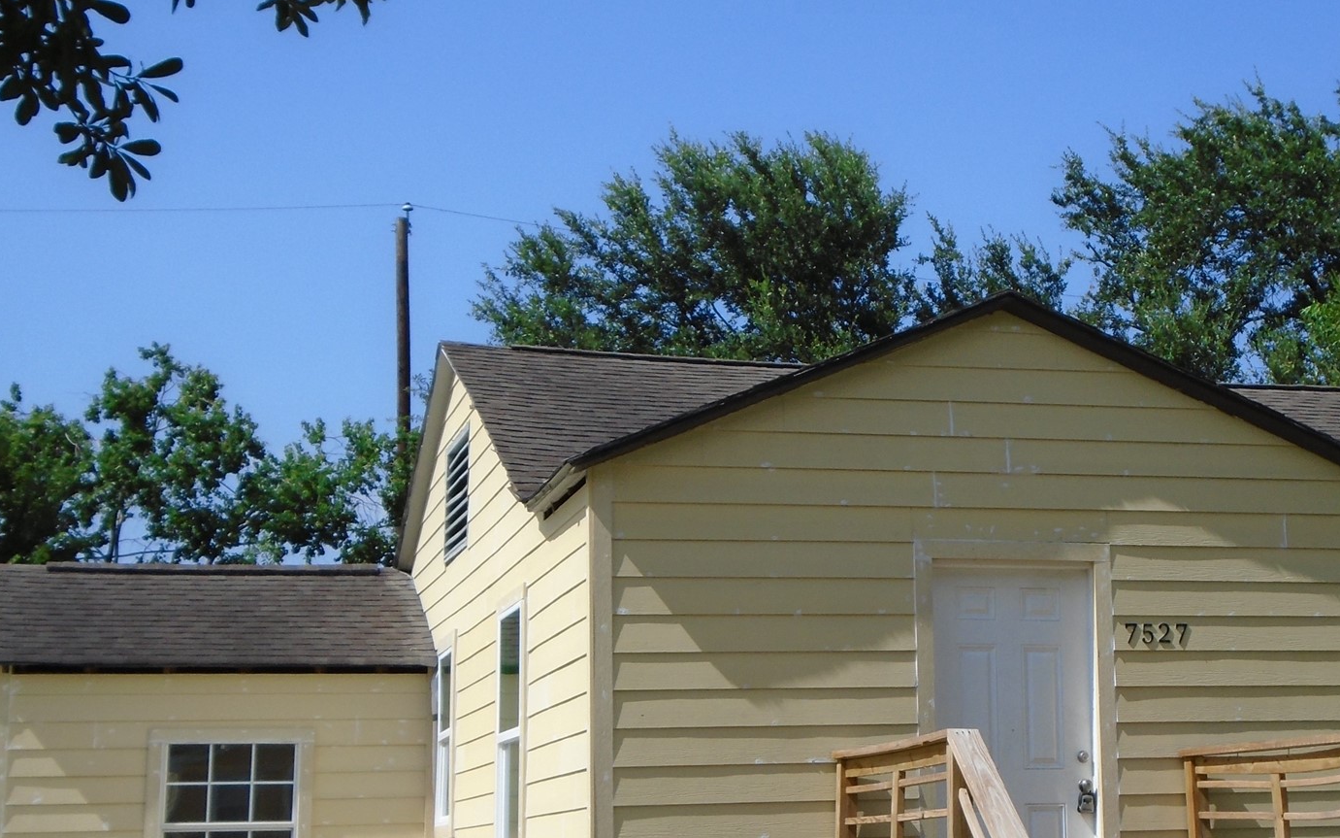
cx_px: 926
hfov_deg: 30.8
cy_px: 466
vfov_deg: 19.7
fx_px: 2410
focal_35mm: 66
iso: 100
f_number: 4.1
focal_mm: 7.4
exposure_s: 1/1000
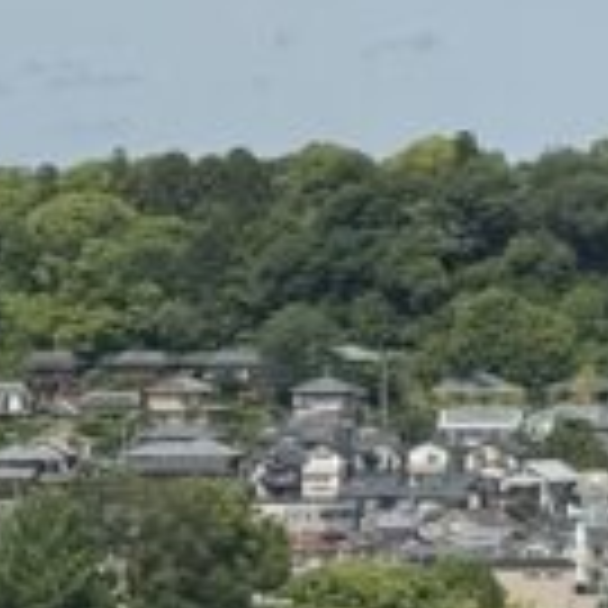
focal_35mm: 321
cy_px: 982
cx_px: -576
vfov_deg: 5.4
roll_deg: +0.6
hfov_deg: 5.4
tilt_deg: -5.5
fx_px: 6379
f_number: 1.78
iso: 64
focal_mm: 6.76
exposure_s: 1/5848
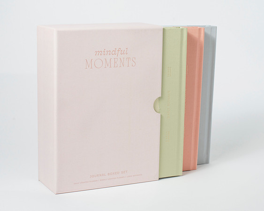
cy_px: 98
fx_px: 571
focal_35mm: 73
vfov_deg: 20.9
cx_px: 106
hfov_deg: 26.0
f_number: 9
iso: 200
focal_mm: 50
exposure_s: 1/200
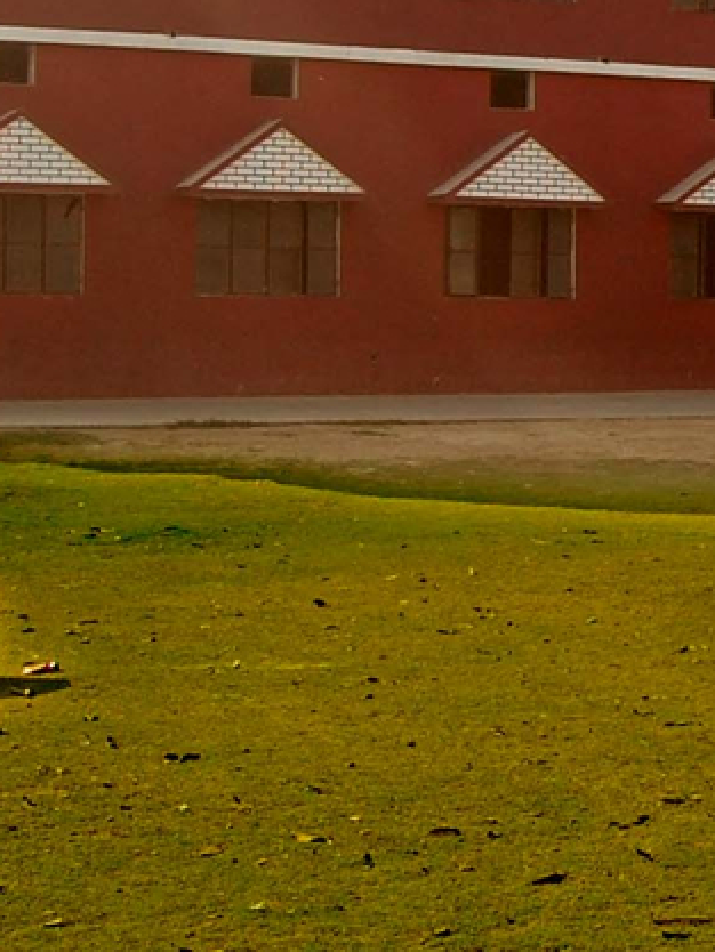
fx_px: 2780
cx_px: 1345
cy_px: 260
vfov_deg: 19.3
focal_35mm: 101
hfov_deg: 13.0
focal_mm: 18
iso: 200
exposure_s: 1/250
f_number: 8
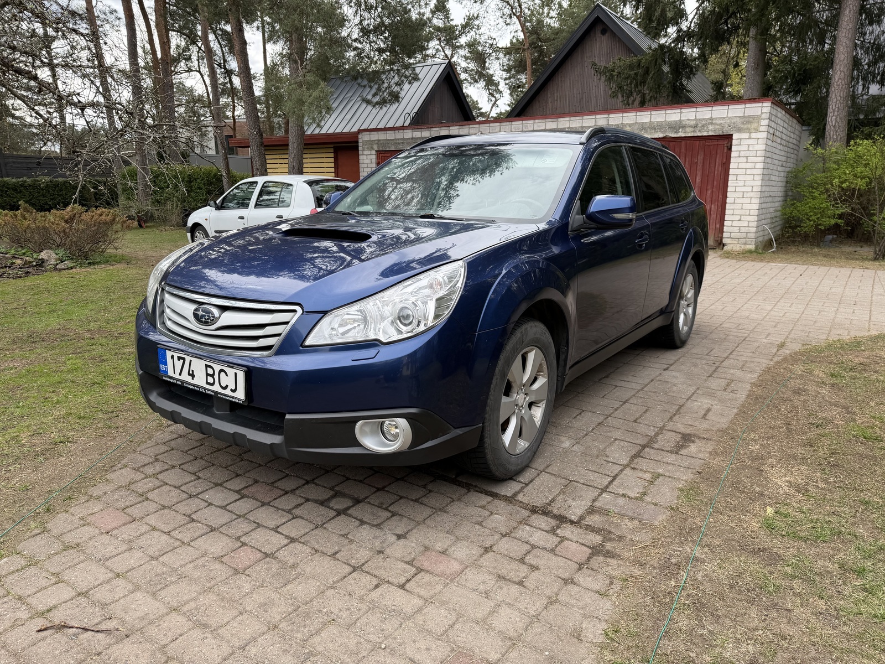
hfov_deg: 71.6
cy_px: 332
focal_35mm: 24
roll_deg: -0.2
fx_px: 614
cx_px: 442
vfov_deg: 56.8
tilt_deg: -12.9
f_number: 1.78
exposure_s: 1/1337
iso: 80
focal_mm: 6.76
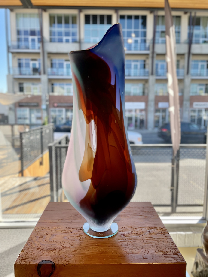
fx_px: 208
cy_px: 138
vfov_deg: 67.3
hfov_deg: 53.1
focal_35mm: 26
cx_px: 104
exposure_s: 1/643
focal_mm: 4.2
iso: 50
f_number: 1.6
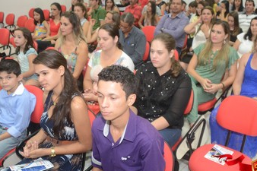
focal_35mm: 40
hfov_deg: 48.4
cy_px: 88
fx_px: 285
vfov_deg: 33.4
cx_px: 145
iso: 1600
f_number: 3.5
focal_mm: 20
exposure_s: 1/100
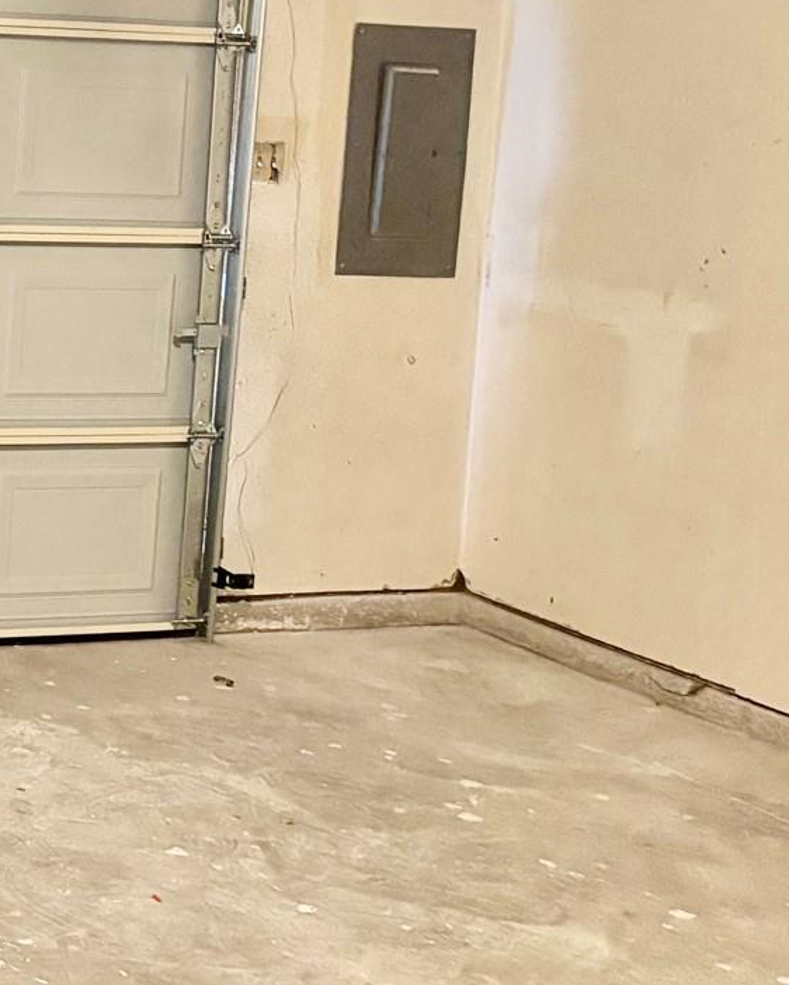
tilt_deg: -4.5
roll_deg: -3.0
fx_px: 2159
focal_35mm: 74
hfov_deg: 17.5
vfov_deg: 25.1
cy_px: 139
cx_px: -559
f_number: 1.6
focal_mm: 5.96
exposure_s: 1/40
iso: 500
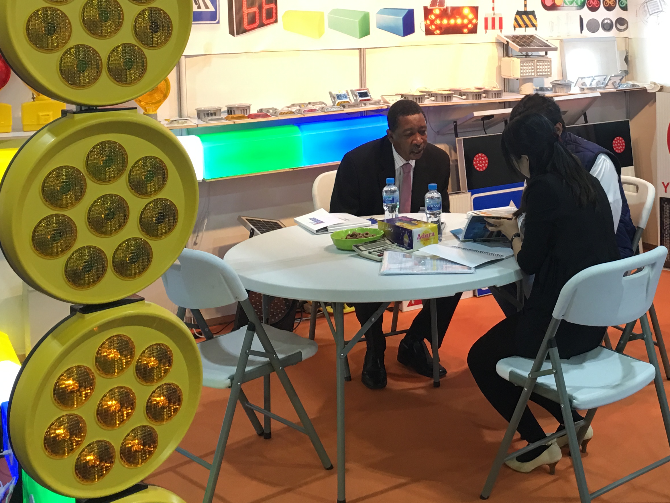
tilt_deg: -4.2
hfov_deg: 37.2
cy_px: 85
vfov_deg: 28.4
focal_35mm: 50
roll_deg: -0.3
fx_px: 968
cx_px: 507
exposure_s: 1/17
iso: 64
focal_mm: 4.15
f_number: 2.2
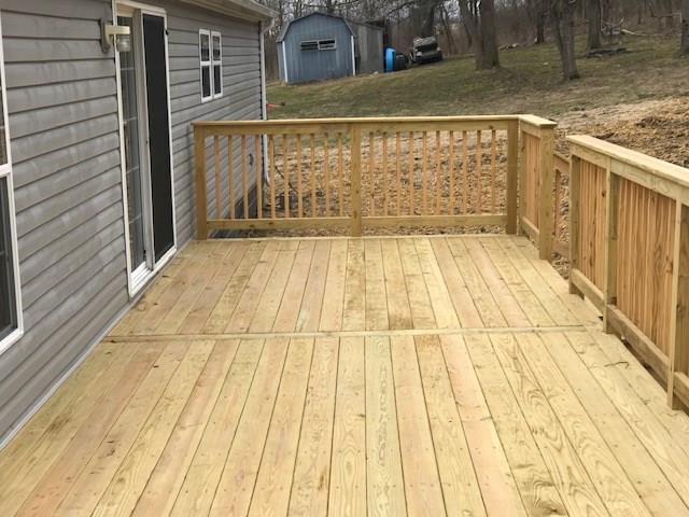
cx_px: 344
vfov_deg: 25.7
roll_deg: +1.2
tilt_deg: -13.4
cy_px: 258
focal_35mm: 57
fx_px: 1135
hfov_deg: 33.8
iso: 20
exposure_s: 1/247
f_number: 2.8
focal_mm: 6.6
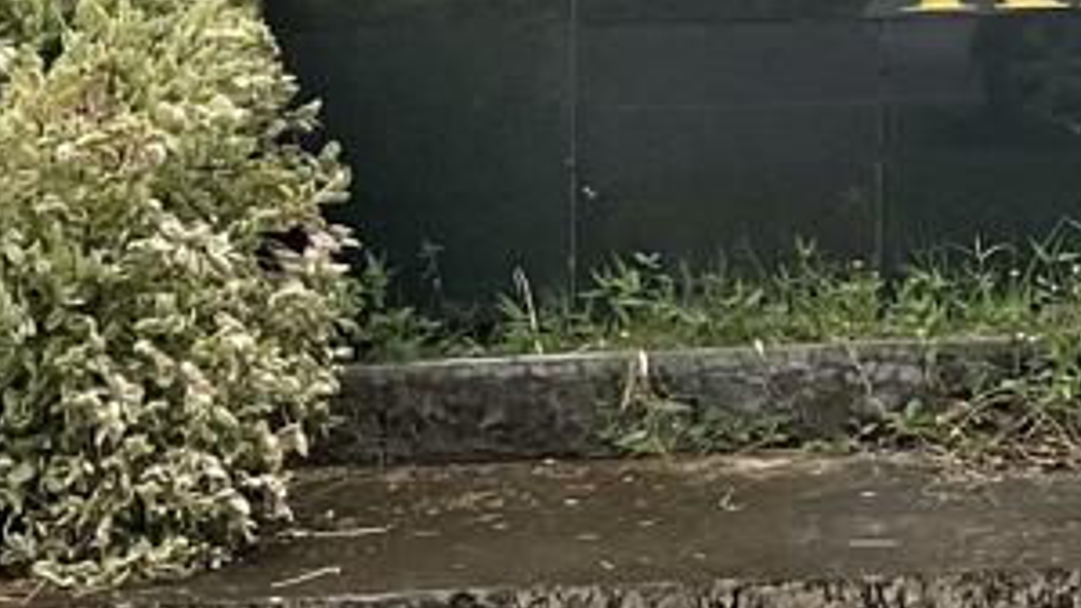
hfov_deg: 15.7
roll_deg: -0.2
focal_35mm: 121
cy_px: -250
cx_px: 1824
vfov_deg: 9.8
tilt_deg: +0.5
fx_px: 3467
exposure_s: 1/1848
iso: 16
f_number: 1.8
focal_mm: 3
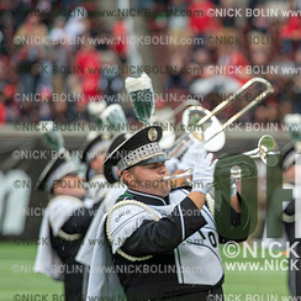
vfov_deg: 4.7
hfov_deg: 4.7
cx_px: 301
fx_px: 3669
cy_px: 212
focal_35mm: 373
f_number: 4
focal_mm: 185
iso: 400
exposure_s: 1/500
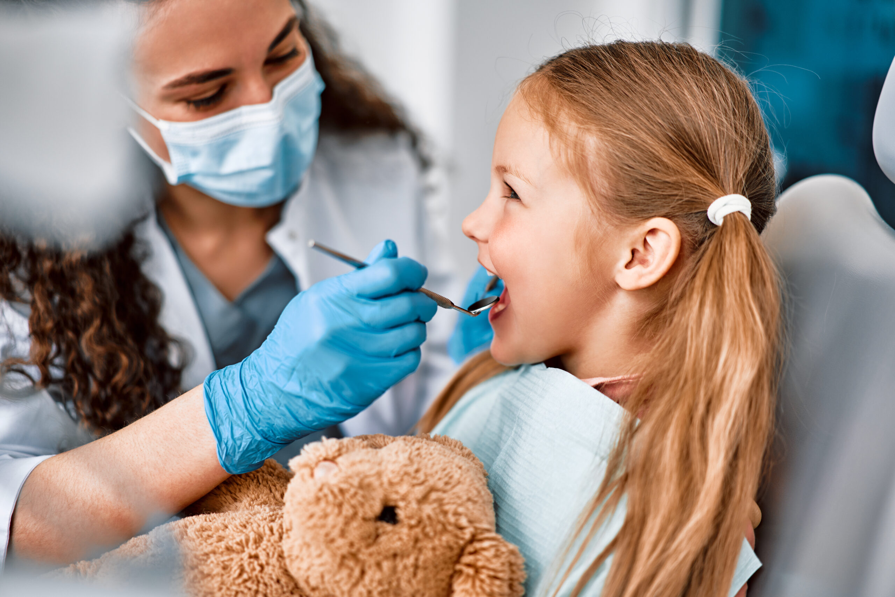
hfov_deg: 36.2
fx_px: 1367
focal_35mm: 55
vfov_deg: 24.6
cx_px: 448
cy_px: 298
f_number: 1.8
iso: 125
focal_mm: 55
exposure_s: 1/200
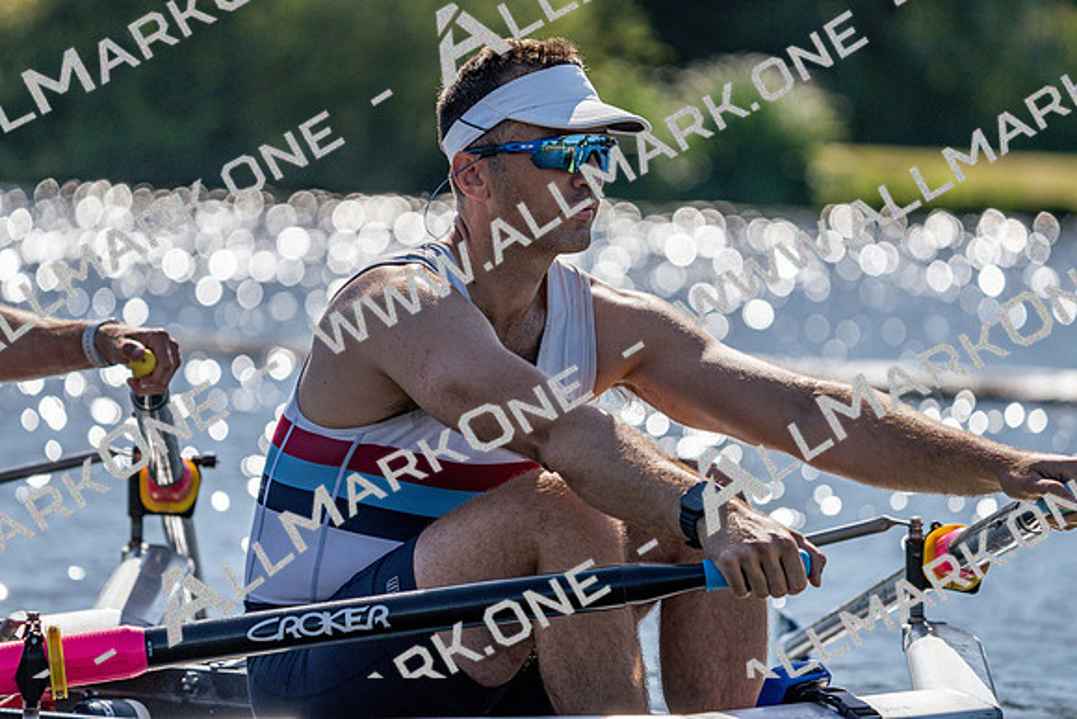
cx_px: 538
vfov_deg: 4.8
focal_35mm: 286
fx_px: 8558
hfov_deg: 7.2
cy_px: 360
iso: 200
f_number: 5.6
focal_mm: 286
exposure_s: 1/2000
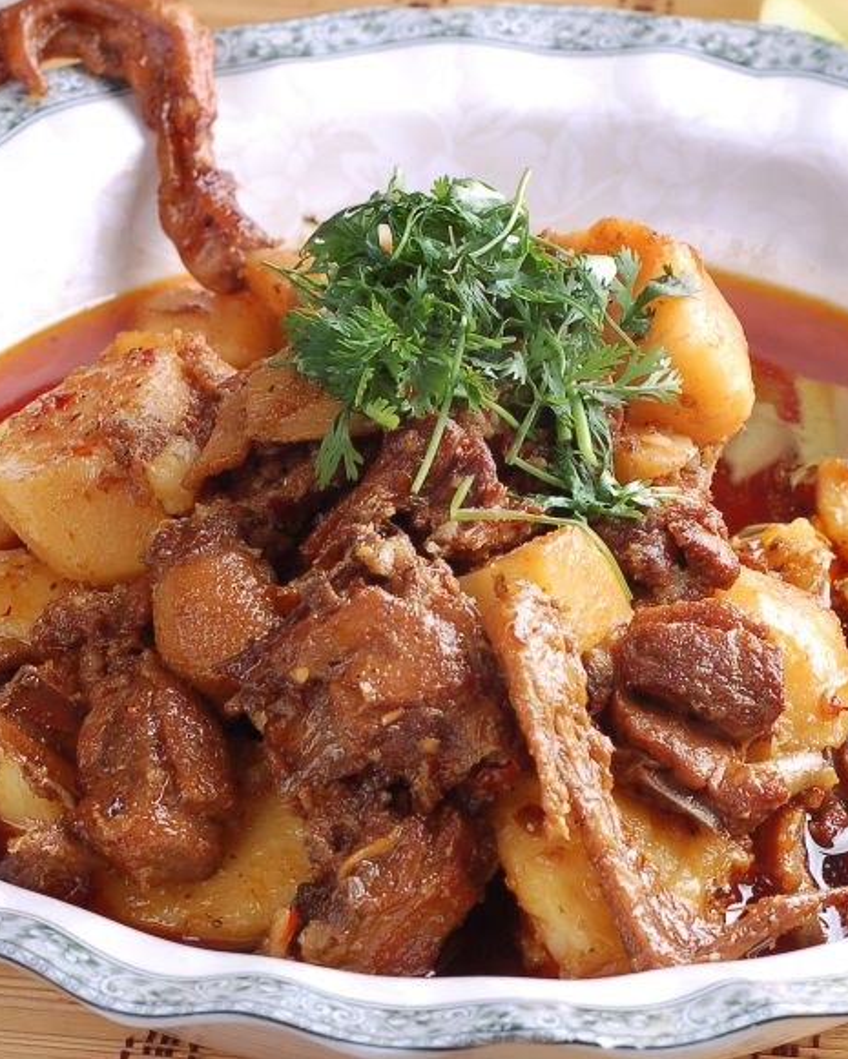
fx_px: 3889
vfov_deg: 15.5
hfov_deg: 12.4
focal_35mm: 124
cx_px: 427
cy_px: 515
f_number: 8
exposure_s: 1/400
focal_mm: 50
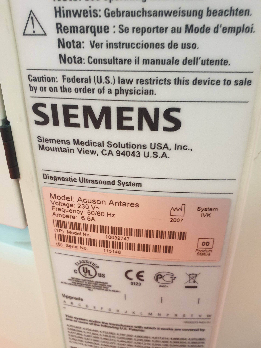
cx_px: 130
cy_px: 174
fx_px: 261
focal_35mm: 26
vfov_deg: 67.3
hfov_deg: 53.1
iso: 320
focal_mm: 4.3
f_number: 2.4
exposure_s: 1/20
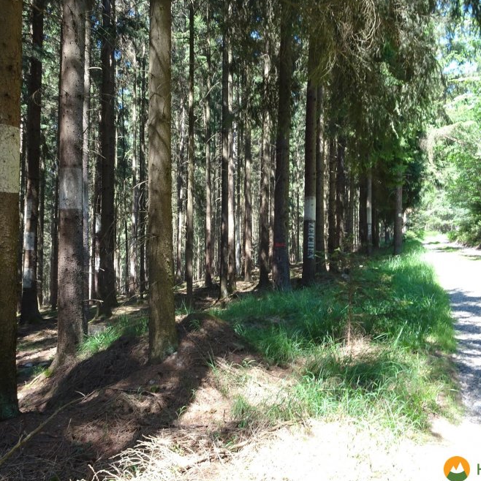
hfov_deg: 55.6
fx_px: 456
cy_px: 239
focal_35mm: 29
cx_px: 246
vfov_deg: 55.6
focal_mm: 4.1
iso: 80
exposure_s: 1/50
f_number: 3.5
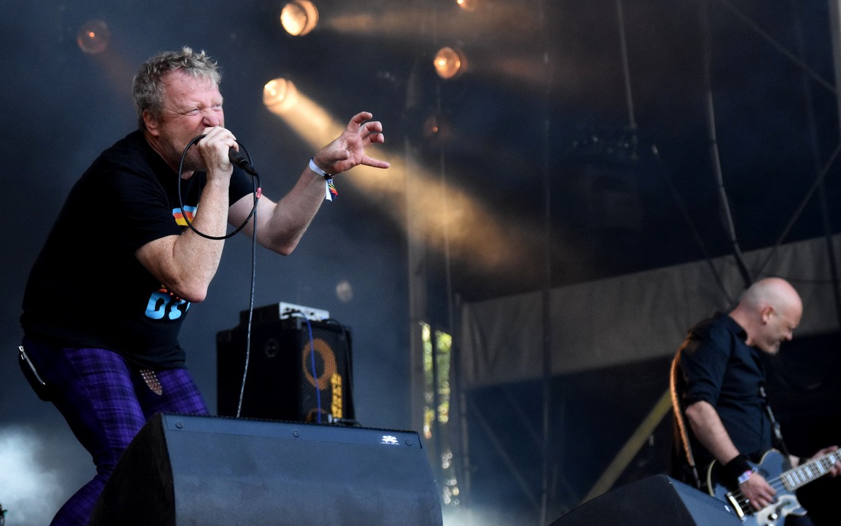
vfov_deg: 19.1
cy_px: 252
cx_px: 419
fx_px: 1559
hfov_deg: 30.2
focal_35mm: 68
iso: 1600
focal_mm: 44
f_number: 2.8
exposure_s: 1/2500
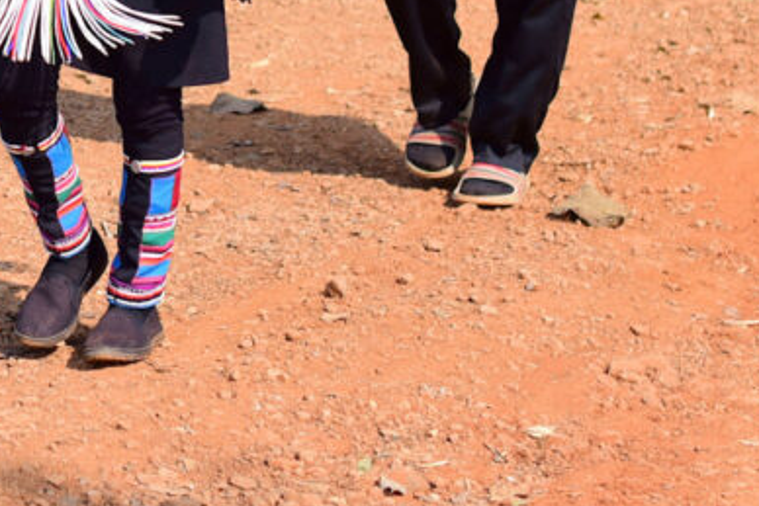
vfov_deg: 10.2
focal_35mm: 132
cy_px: -154
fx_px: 2784
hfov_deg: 15.5
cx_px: 268
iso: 250
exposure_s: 1/800
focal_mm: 50
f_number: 3.5
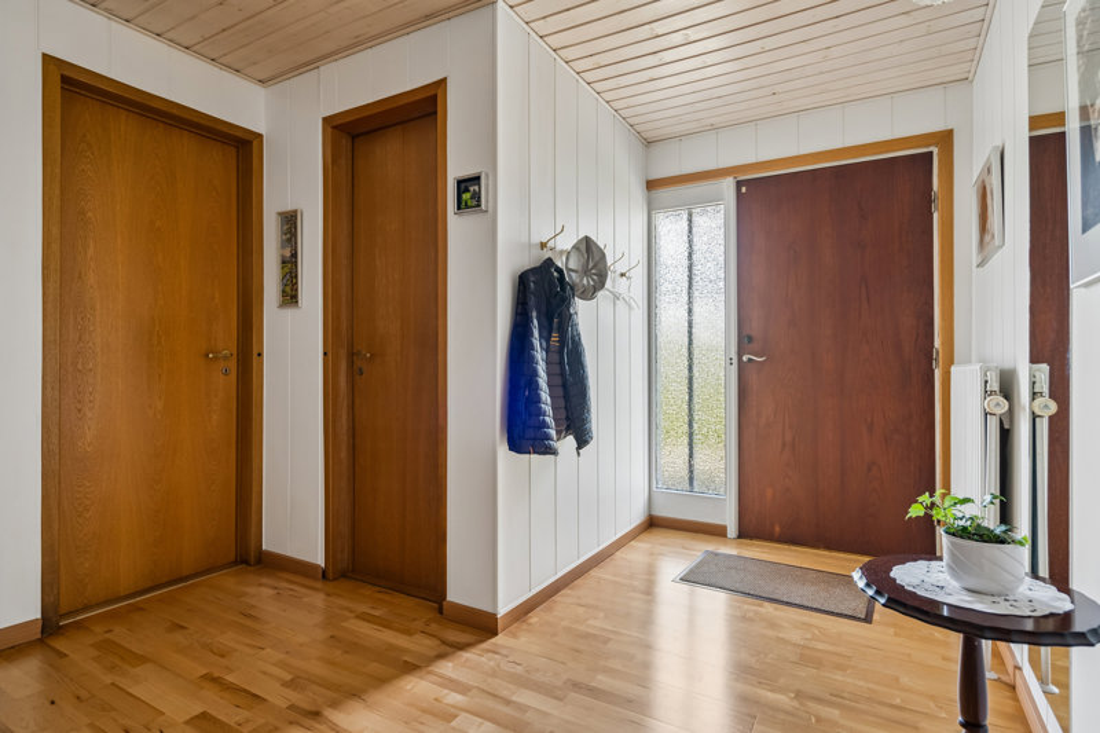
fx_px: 550
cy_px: 366
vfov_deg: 67.4
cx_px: 550
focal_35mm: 18
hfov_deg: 90.0
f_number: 4
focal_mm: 18
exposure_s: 1/25
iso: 400
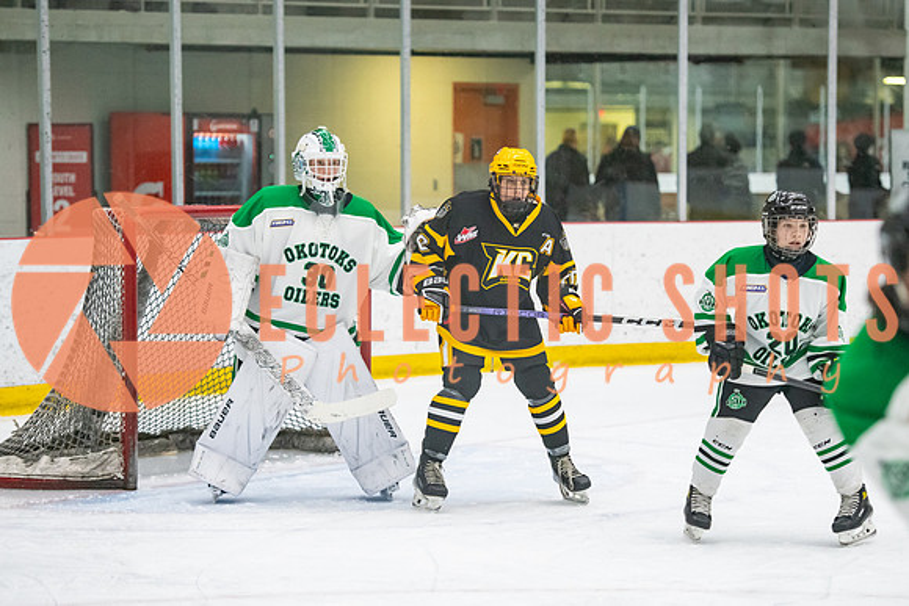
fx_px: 3437
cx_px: 473
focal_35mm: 136
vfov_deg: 10.1
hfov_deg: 15.1
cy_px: 303
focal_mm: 112
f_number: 2.8
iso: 4000
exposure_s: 1/800
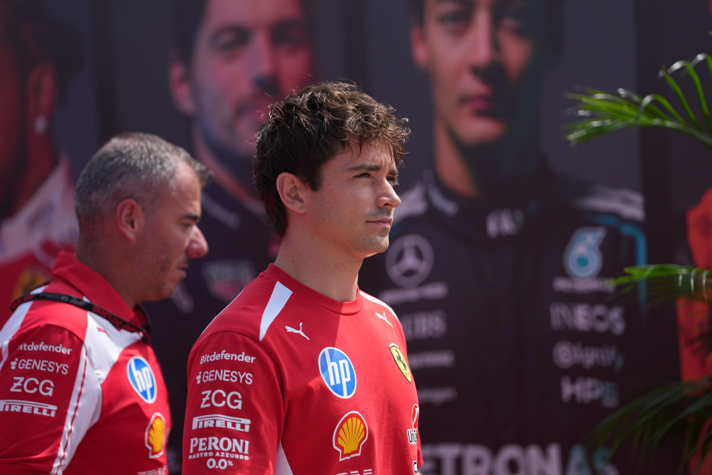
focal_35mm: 157
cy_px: 238
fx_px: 3105
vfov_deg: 8.7
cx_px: 356
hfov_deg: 13.1
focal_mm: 157
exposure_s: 1/3200
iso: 200
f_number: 2.8
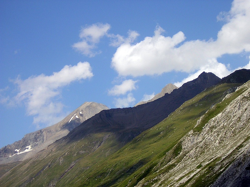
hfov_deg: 18.2
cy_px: 94
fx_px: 780
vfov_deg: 13.7
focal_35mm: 108
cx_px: 125
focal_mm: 14.1
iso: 100
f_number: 4.7
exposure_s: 1/426
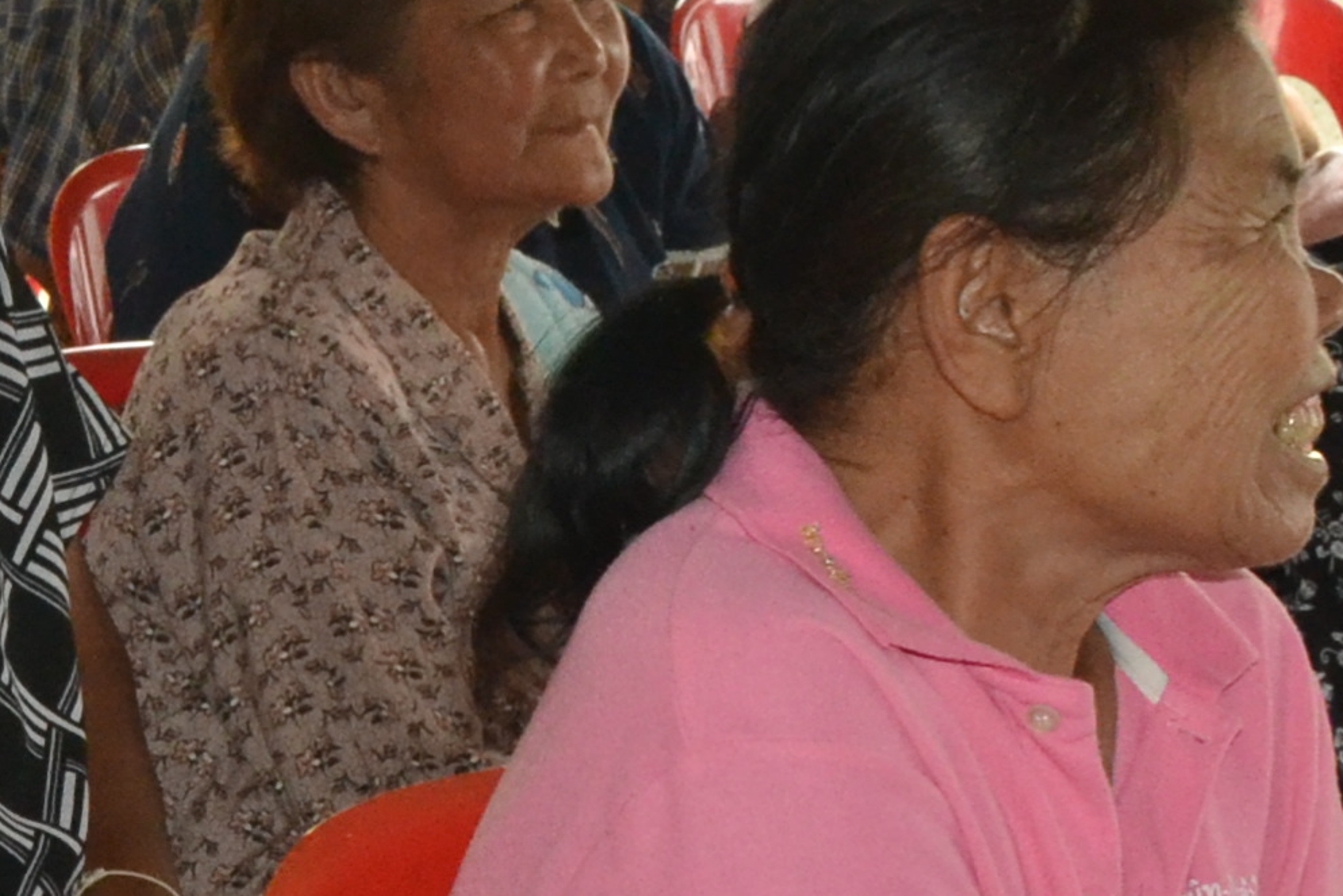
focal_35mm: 153
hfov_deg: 12.5
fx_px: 5708
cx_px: -885
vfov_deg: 9.0
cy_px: 466
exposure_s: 1/200
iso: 1600
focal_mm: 22
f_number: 9
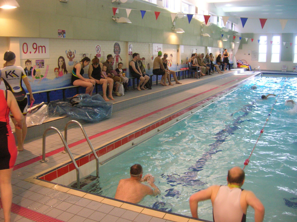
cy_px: 111
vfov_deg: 41.7
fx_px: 291
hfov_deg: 54.0
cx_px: 148
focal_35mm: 34
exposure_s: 1/60
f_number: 2.9
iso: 200
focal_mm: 5.7
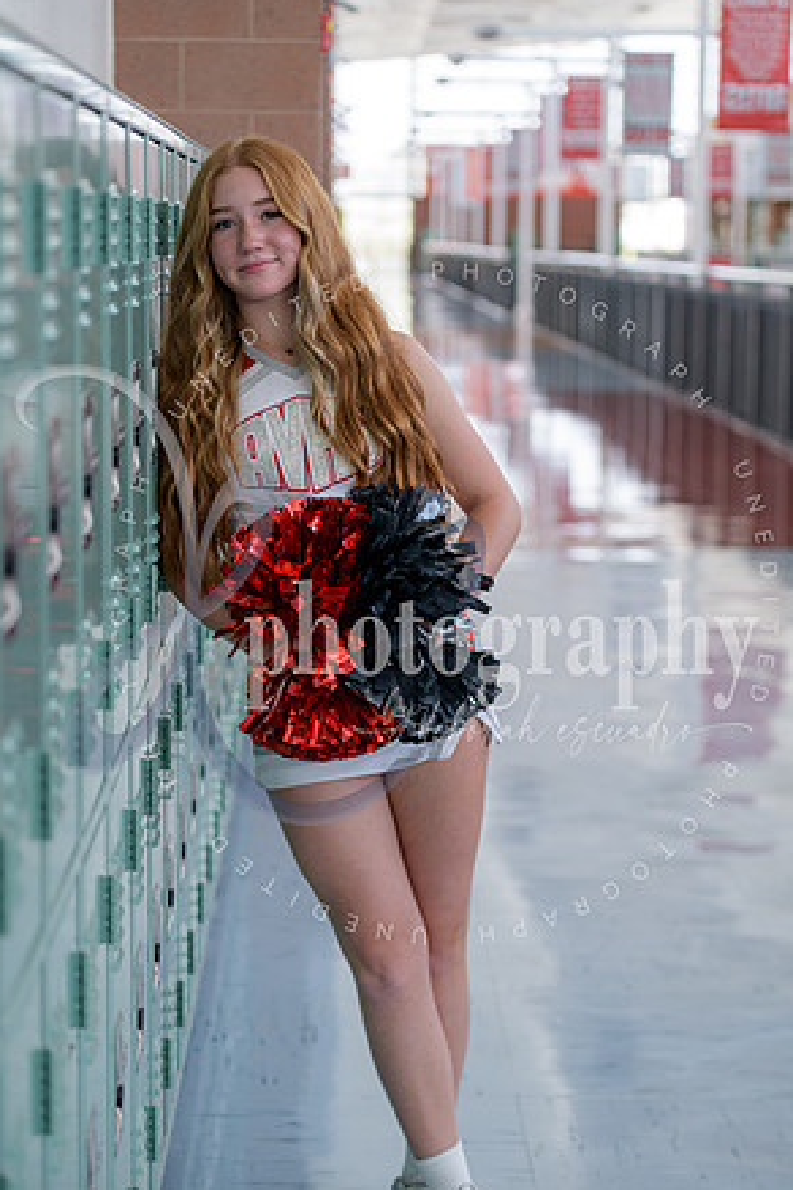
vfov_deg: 28.1
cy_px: 595
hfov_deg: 18.9
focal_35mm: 72
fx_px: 2379
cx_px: 399
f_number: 2.8
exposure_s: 1/125
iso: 250
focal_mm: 70
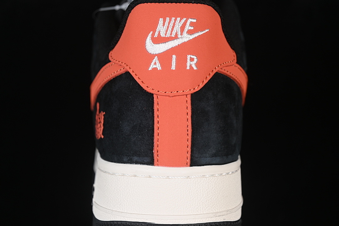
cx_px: 170
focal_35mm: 75
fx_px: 706
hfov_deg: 27.0
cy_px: 113
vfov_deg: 18.2
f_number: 6.3
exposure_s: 1/60
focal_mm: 50
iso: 160
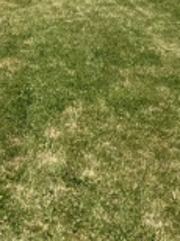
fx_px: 723
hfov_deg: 14.0
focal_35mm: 104
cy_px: -145
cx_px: 9
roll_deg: -0.4
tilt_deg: +2.1
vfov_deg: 16.8
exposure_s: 1/4167
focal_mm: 6.76
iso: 80
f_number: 1.78
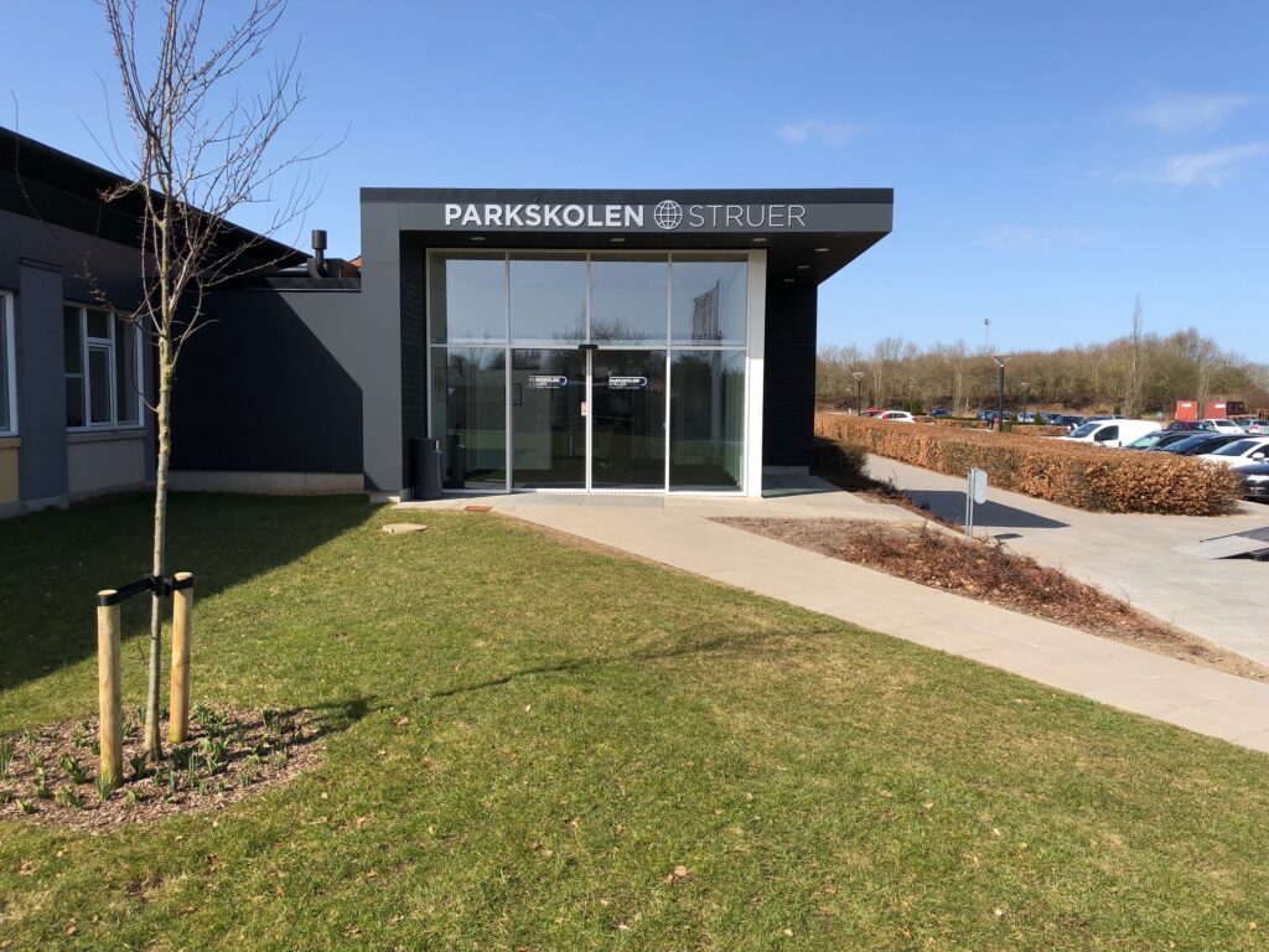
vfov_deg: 49.7
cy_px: 476
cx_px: 634
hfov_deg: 63.4
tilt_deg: -4.4
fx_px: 1026
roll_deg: +0.1
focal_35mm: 28
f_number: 1.8
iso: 20
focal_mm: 3.99
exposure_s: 1/1372
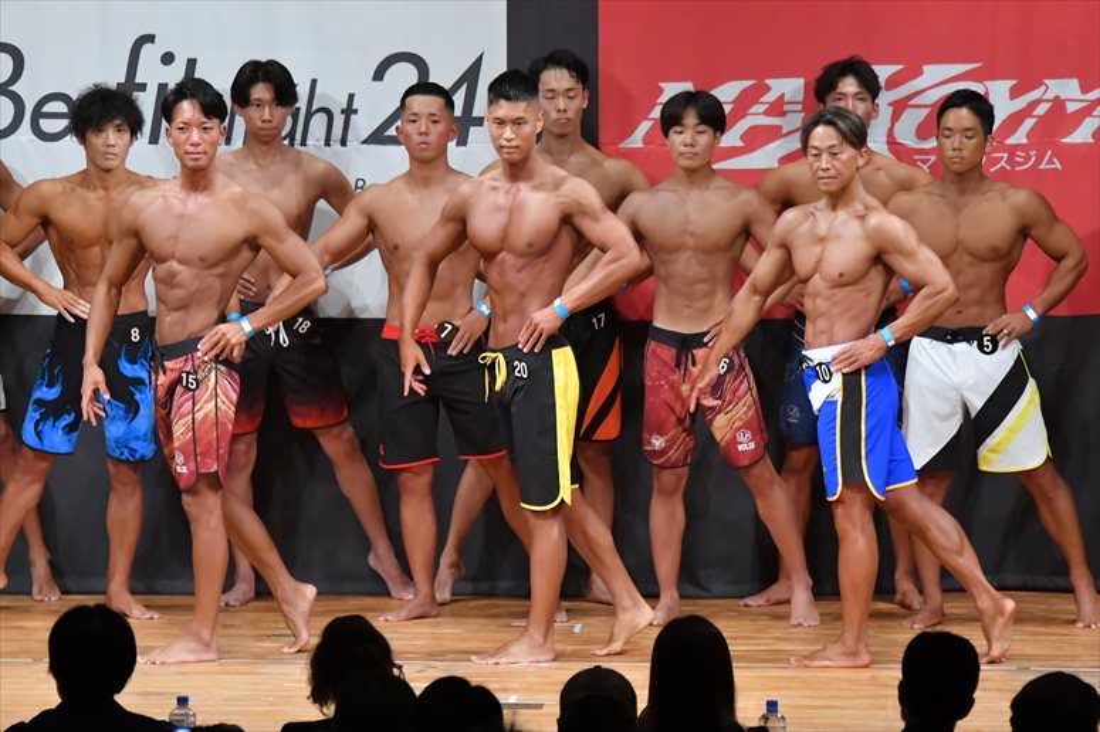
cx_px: 550
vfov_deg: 5.4
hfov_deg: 8.1
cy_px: 366
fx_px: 7788
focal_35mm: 255
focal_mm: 170
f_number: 5.6
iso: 10000
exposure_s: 1/400
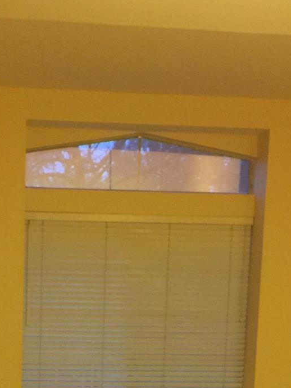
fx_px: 941
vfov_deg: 21.8
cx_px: 81
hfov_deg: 17.5
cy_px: 449
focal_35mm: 84
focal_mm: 4.15
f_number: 2.2
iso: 100
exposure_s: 1/10
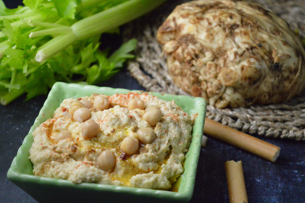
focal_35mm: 82
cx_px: 152
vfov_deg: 16.5
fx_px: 698
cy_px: 102
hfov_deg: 24.6
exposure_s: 1/2500
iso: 6400
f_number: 5.6
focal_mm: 55
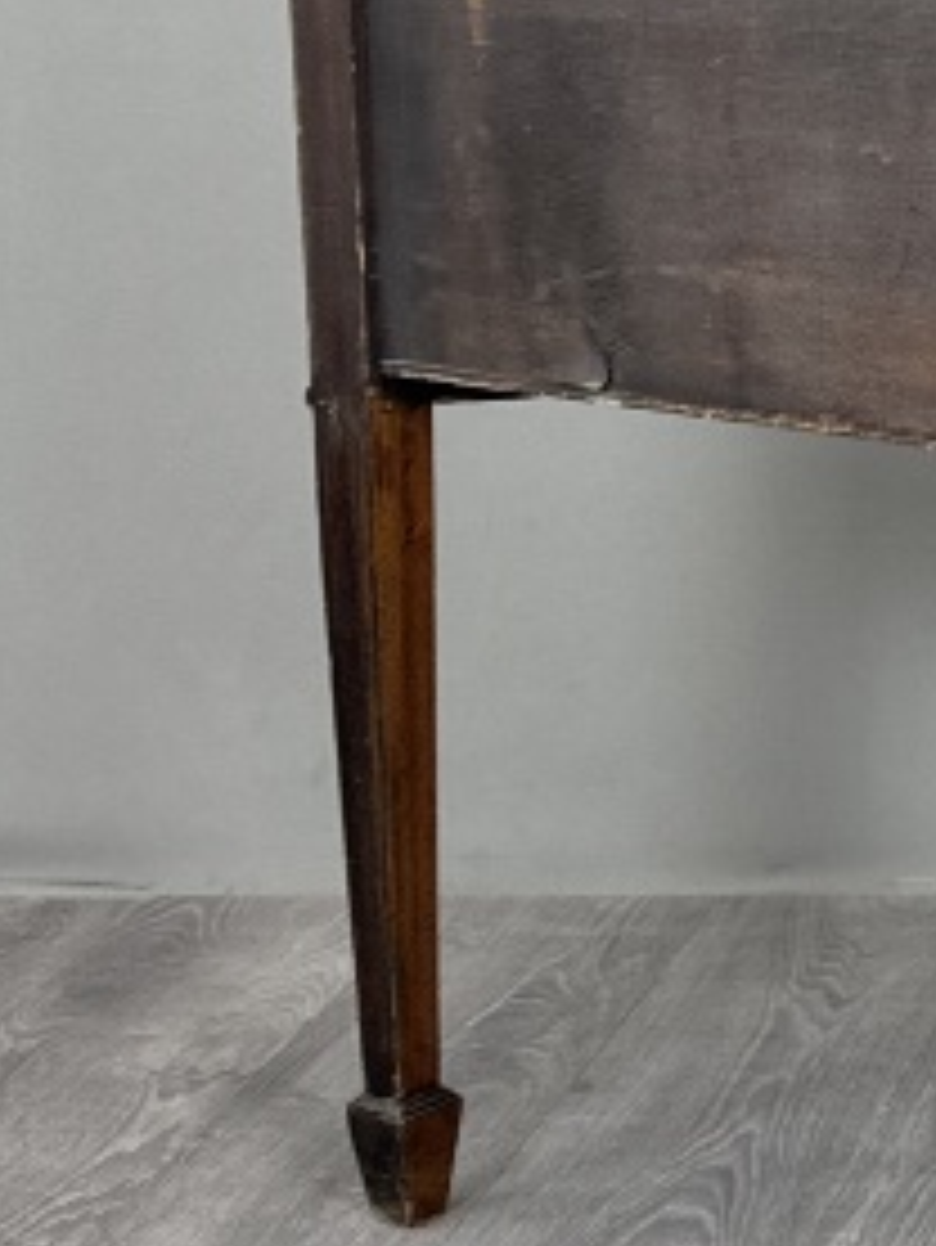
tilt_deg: -7.4
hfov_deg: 13.1
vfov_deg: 18.5
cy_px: 85
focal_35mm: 104
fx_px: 3747
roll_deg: +0.5
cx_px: 1602
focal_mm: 6.76
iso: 125
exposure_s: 1/100
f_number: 1.78
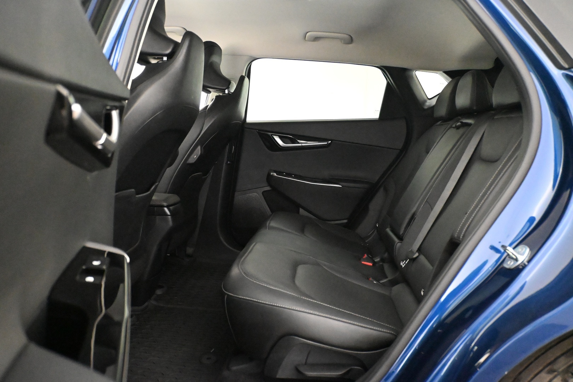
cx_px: 286
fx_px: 477
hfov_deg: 61.9
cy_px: 191
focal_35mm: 30
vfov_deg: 43.6
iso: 12800
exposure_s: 1/60
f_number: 3.8
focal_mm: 20
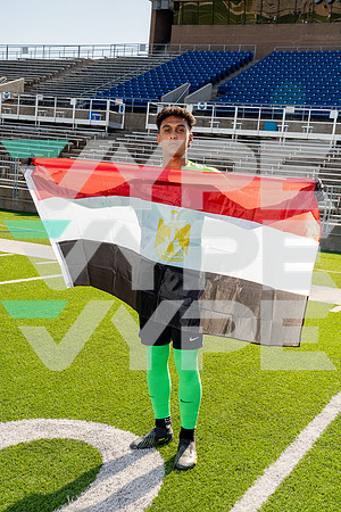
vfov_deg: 39.6
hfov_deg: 27.0
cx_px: 170
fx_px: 710
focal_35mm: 50
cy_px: 256
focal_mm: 50
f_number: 10
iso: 320
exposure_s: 1/250
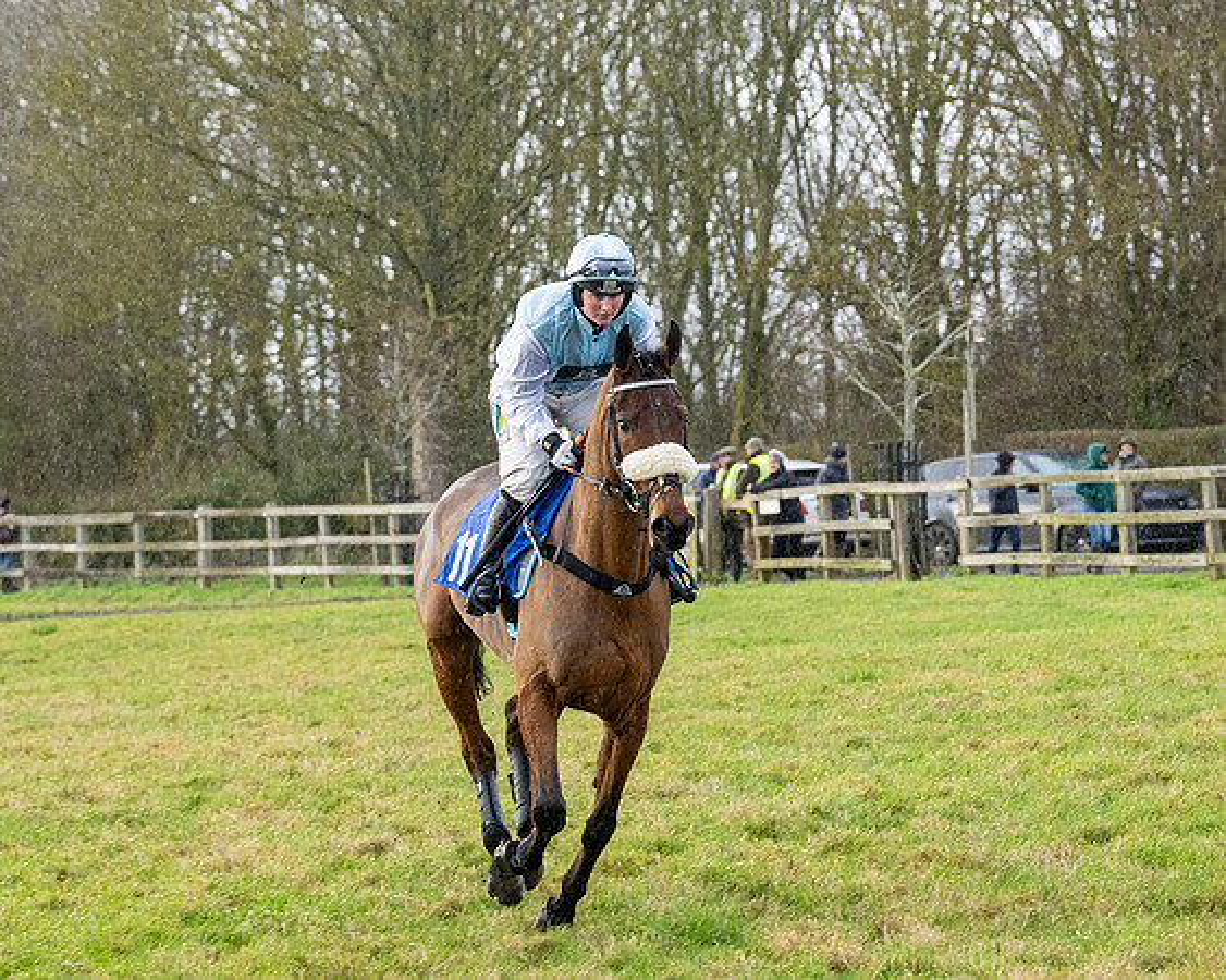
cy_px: 490
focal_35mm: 145
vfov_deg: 10.6
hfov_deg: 13.3
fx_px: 5272
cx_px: 634
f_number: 4
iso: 1600
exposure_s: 1/400
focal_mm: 86
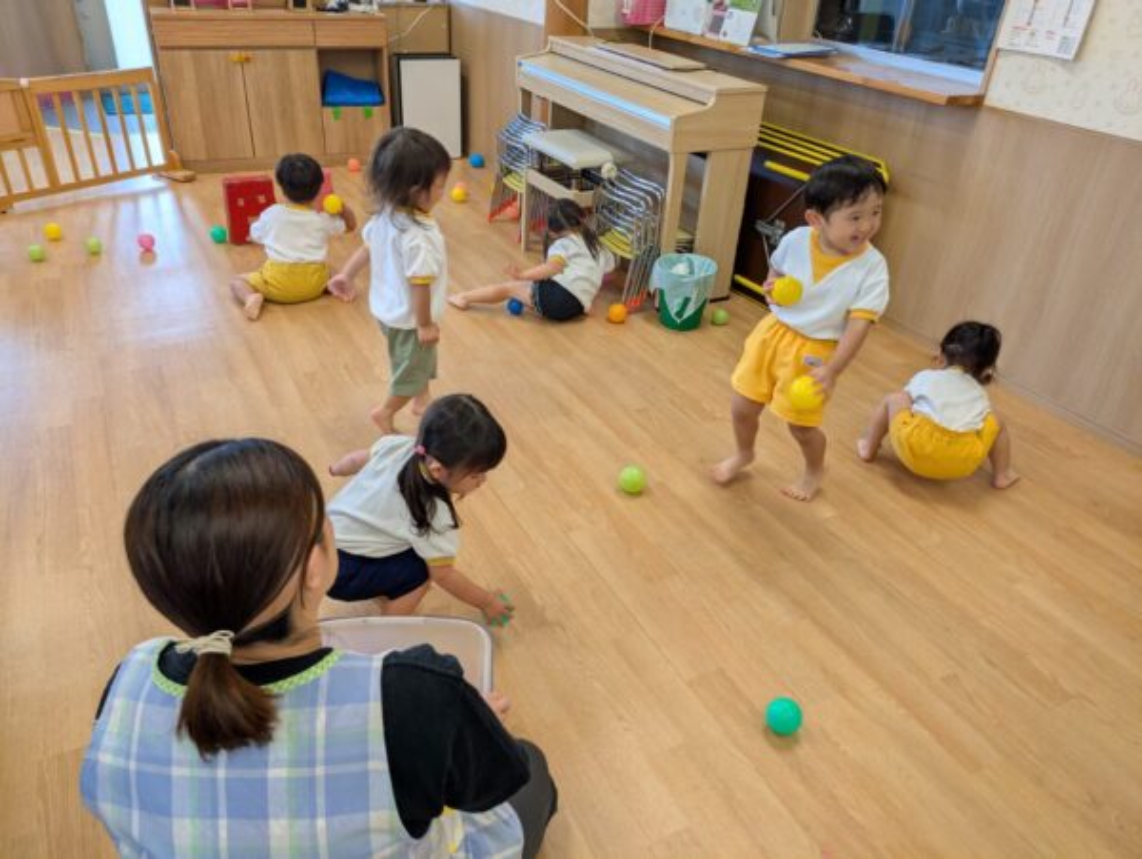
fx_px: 825
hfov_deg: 69.3
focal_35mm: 25
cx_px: 571
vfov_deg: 54.9
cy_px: 430
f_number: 1.89
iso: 141
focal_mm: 5.43
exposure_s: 1/120
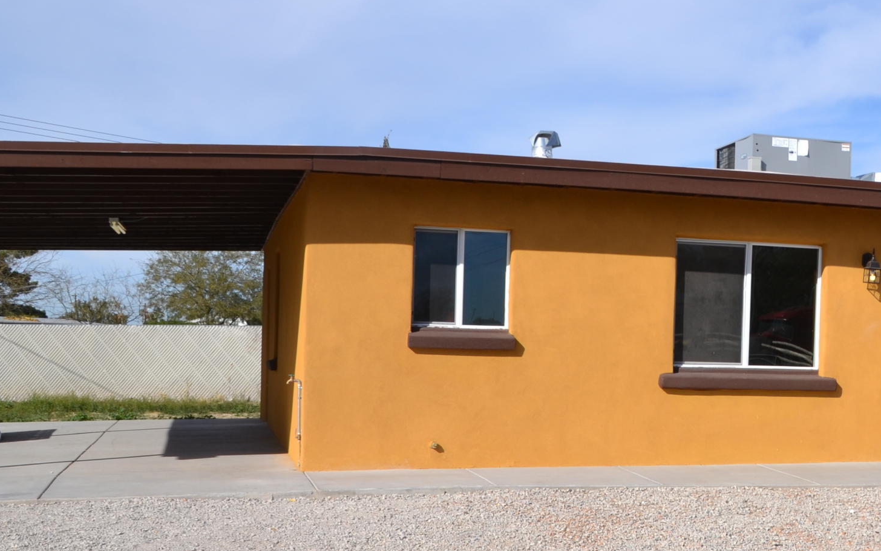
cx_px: 779
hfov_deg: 31.1
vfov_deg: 20.5
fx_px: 1513
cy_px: 381
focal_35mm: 63
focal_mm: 20
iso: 100
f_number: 9
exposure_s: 1/320
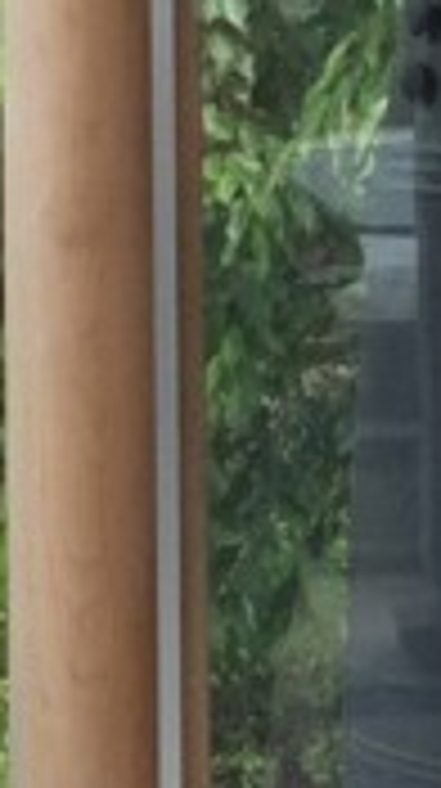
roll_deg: +1.3
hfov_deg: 5.9
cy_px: 32
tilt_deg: -2.2
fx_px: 4255
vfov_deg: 10.5
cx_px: 713
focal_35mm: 204
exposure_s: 1/362
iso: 32
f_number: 2.4
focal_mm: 3.3
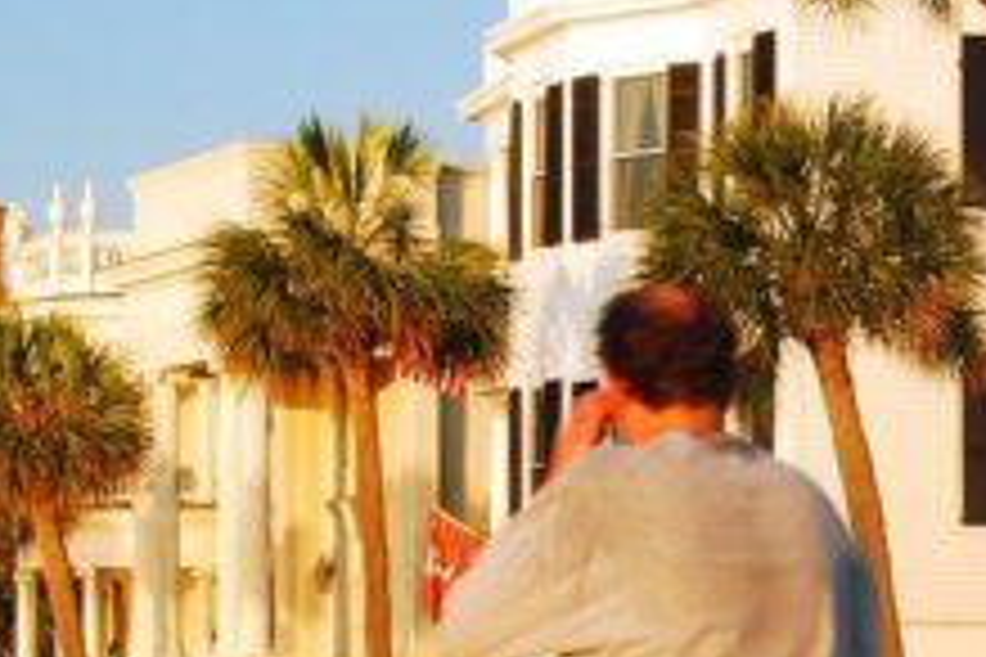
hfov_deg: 12.9
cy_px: 677
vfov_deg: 8.6
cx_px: 644
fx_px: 4350
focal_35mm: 159
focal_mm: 29
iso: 250
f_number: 8
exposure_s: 1/80
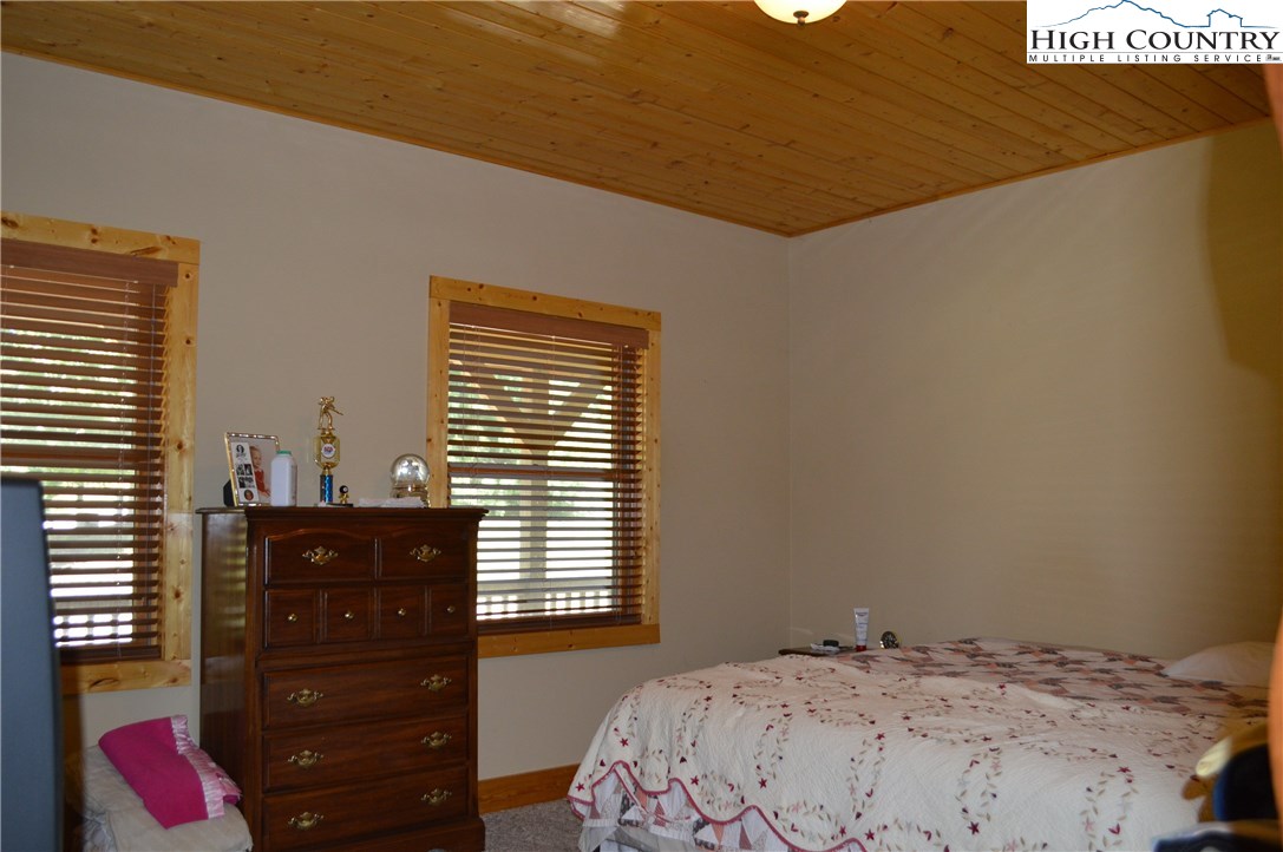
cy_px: 426
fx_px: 1068
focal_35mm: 30
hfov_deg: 62.0
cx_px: 642
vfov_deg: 43.5
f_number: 3.8
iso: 560
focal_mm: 20
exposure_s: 1/60
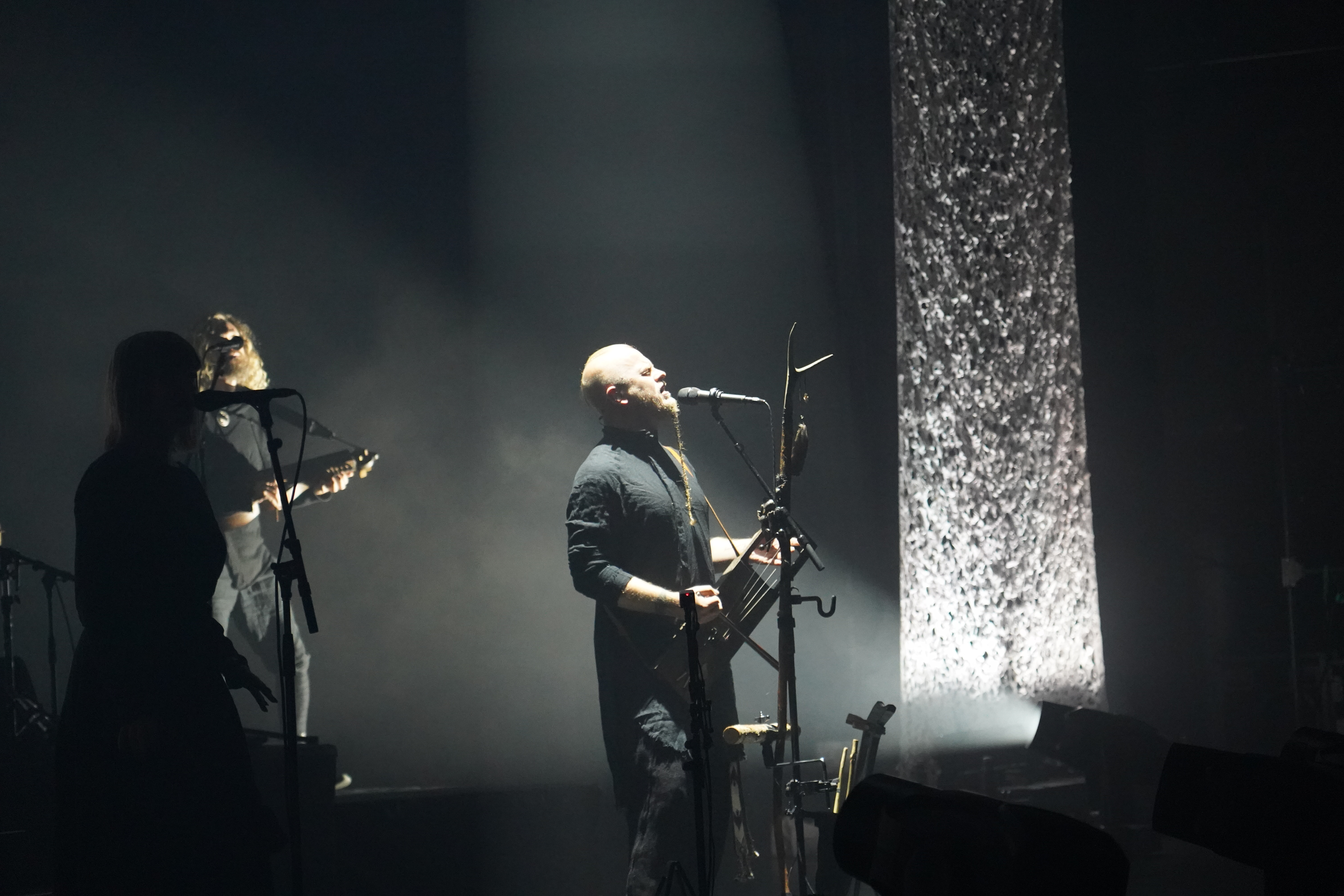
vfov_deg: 13.0
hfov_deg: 19.5
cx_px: 672
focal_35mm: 105
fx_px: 3920
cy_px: 448
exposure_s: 1/160
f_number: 4
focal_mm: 105
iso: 10000
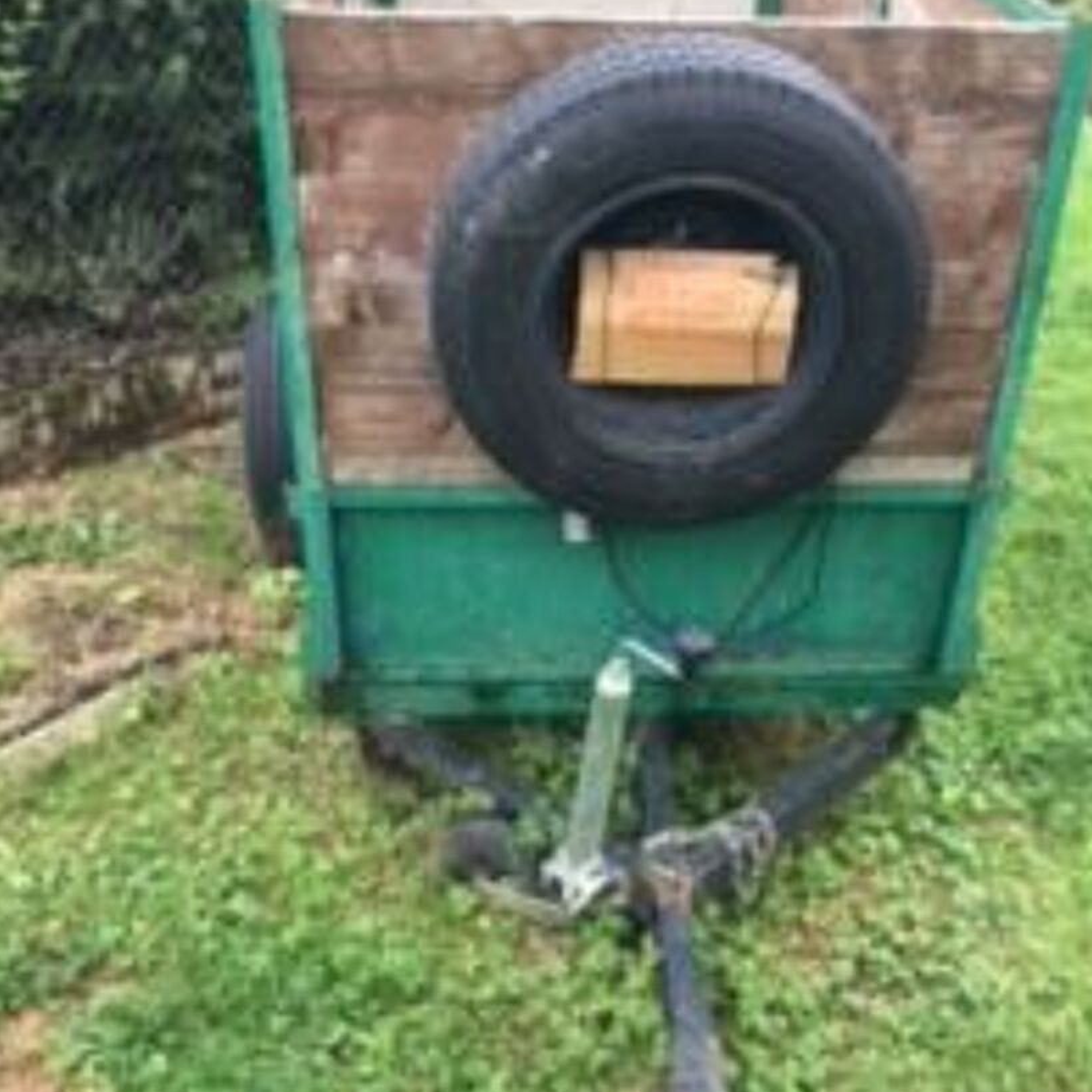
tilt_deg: -25.5
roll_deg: +0.0
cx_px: 647
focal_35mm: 42
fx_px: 1499
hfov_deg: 39.9
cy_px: 653
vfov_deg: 39.9
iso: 50
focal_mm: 4.15
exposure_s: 1/33
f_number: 2.2
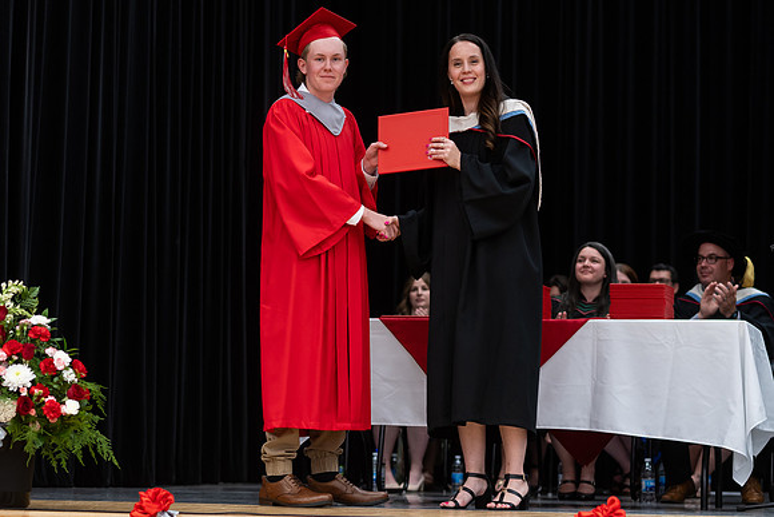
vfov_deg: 13.0
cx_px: 387
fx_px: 2266
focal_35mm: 105
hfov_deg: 19.4
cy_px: 264
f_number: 2.8
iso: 1000
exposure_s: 1/200
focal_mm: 85
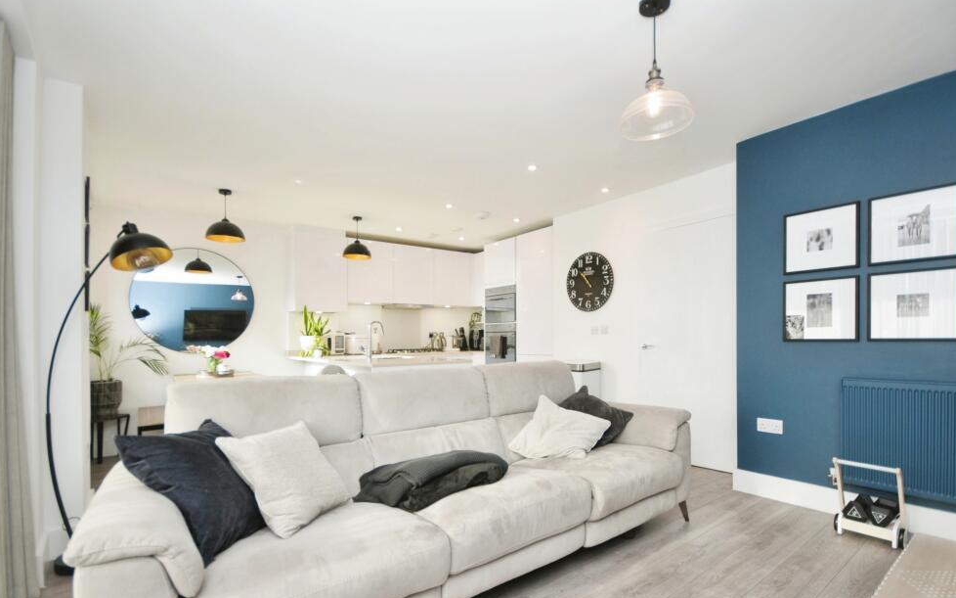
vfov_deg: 71.1
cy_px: 324
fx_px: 417
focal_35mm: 16
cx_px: 481
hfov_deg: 97.8
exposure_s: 1/80
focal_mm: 10
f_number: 5
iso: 200
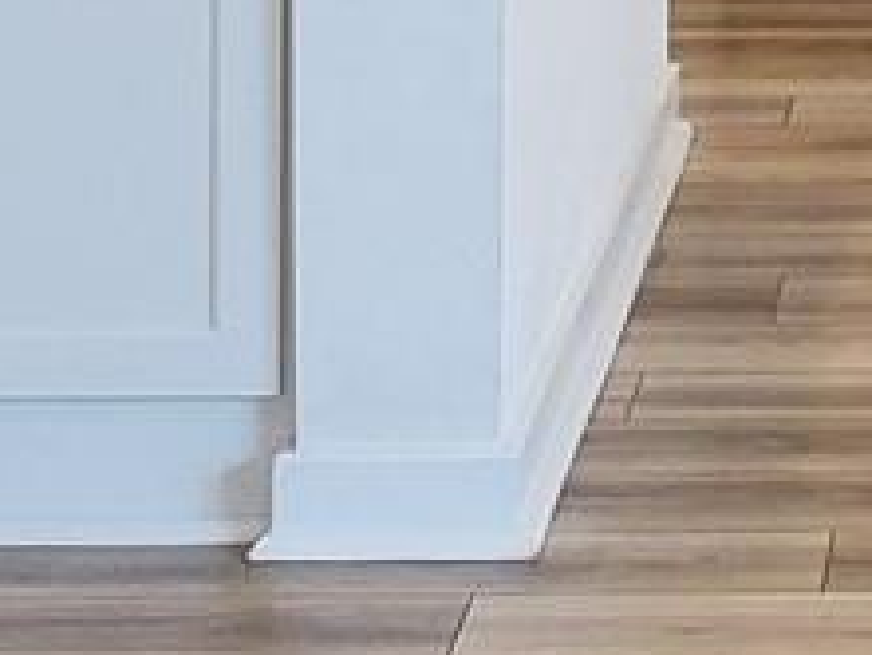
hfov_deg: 10.3
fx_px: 4738
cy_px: -742
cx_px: 1188
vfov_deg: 7.5
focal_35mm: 188
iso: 160
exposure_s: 1/120
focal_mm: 4.3
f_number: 2.4
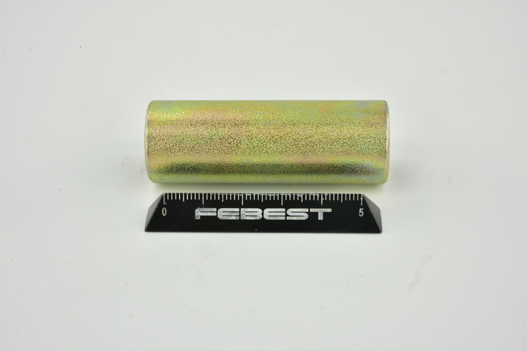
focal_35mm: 60
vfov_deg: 22.6
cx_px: 264
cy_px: 176
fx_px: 878
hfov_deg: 33.4
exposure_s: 1/2.5
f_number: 36
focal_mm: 60
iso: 64
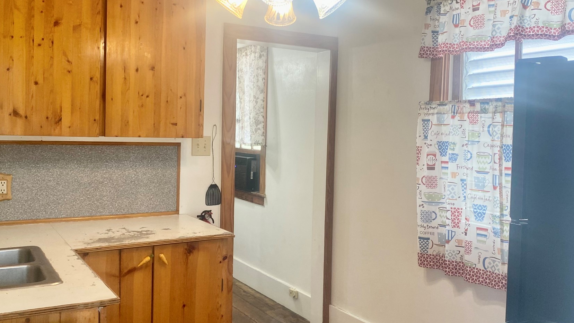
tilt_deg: -2.2
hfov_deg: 56.6
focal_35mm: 35
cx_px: 283
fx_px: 533
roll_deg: -1.9
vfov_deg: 33.7
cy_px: 156
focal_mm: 4.25
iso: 64
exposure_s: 1/60
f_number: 1.8
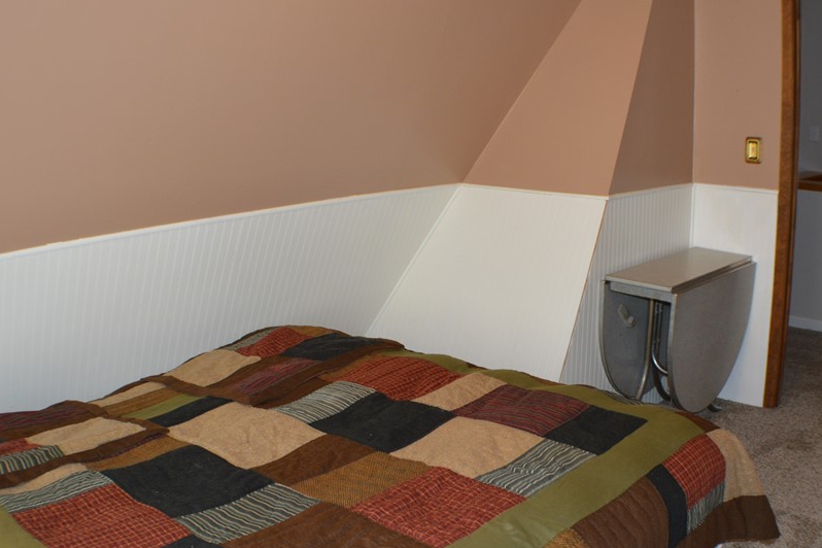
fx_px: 1210
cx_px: 430
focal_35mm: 53
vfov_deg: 25.5
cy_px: 324
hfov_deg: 37.5
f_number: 4.2
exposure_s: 1/60
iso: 640
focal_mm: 26
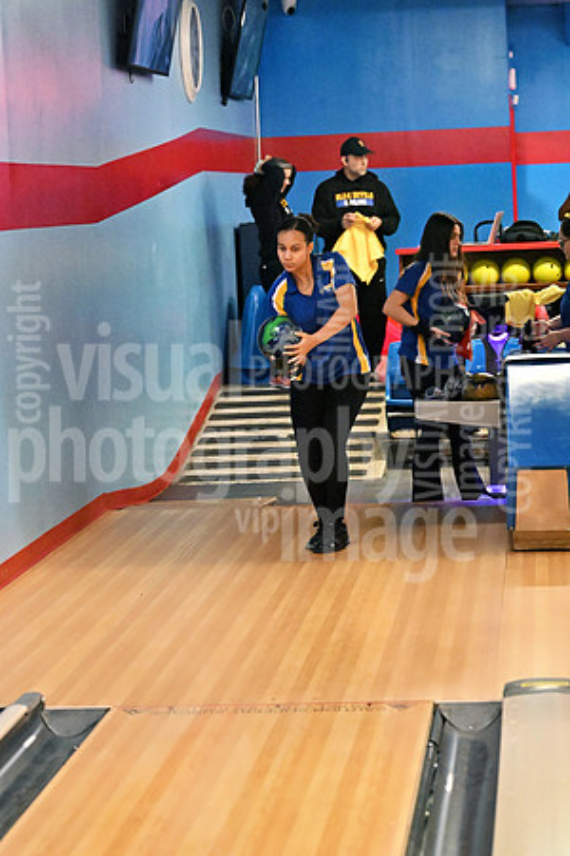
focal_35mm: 97
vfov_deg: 21.0
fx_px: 2304
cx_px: 285
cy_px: 428
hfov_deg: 14.1
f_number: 2.8
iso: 8000
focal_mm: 65
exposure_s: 1/800
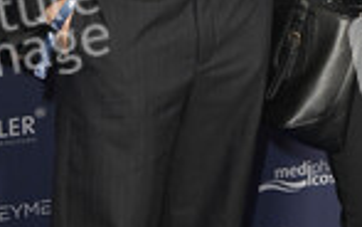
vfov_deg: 10.2
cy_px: -81
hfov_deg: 16.6
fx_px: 1234
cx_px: 251
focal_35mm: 125
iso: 2000
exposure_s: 1/250
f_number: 6.3
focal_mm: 45
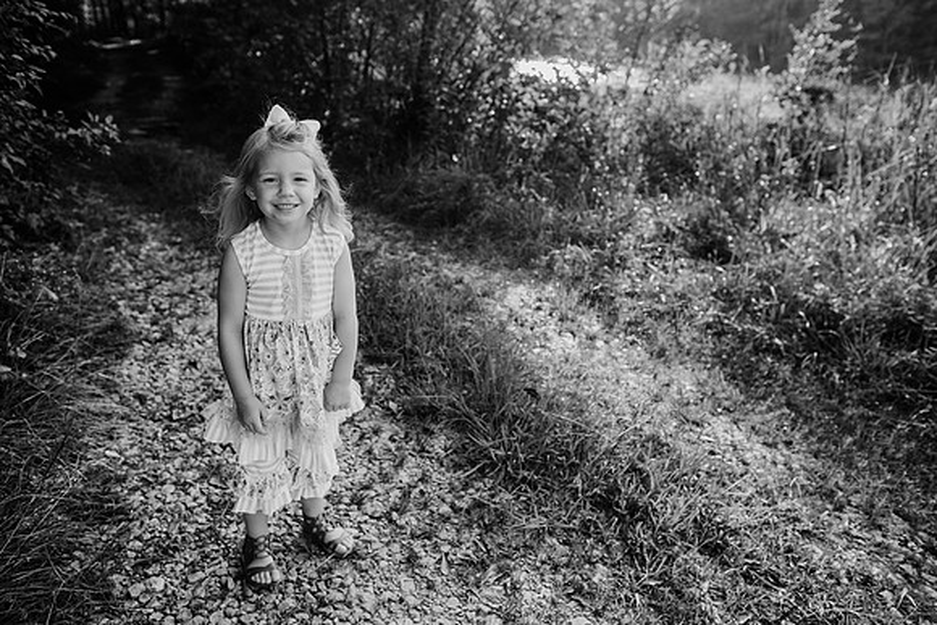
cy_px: 312
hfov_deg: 73.7
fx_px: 625
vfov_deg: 53.2
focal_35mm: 24
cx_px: 468
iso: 200
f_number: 3.5
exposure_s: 1/640
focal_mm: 24
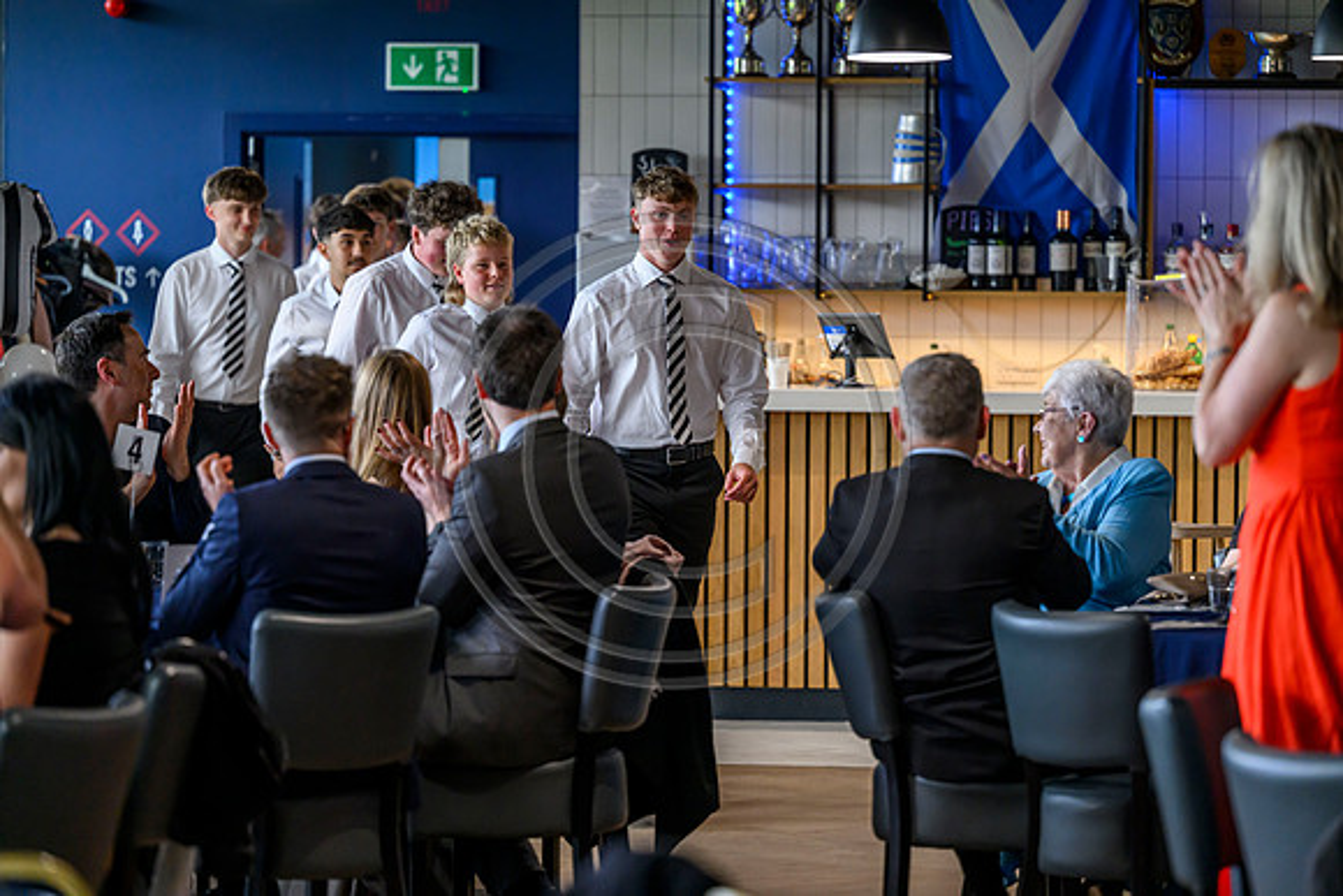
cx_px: 672
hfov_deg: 15.2
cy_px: 448
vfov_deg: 10.2
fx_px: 5037
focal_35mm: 135
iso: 2500
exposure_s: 1/500
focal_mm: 135
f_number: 3.2
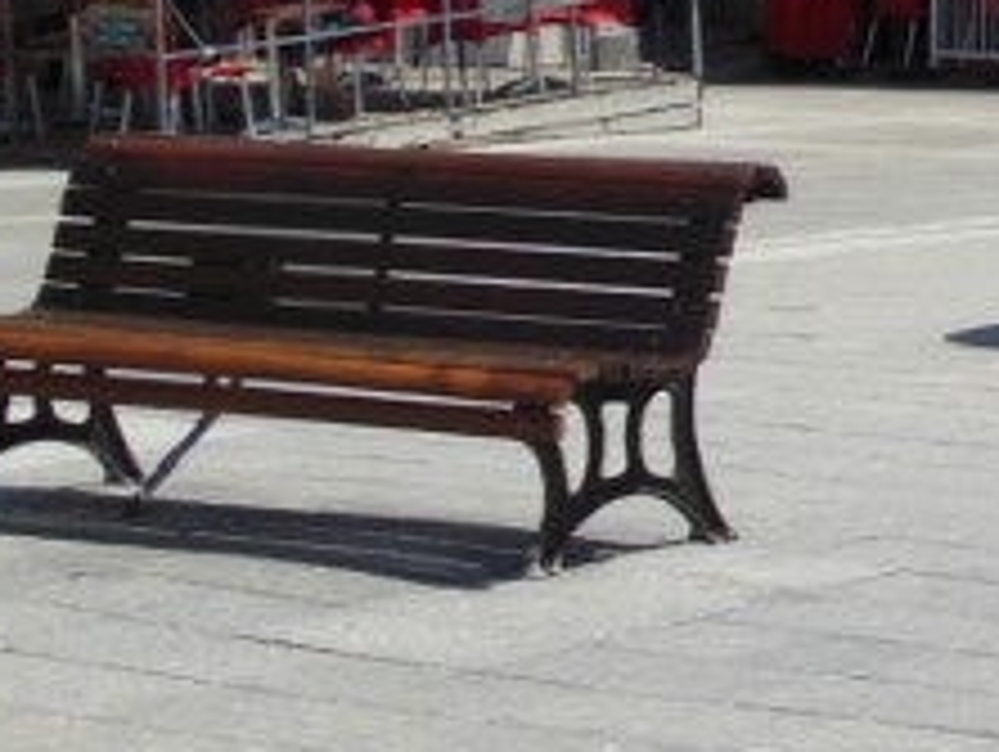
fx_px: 4391
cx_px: 1958
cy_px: -248
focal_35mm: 152
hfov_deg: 11.7
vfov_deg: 9.6
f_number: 3.5
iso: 125
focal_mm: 6
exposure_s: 1/1250
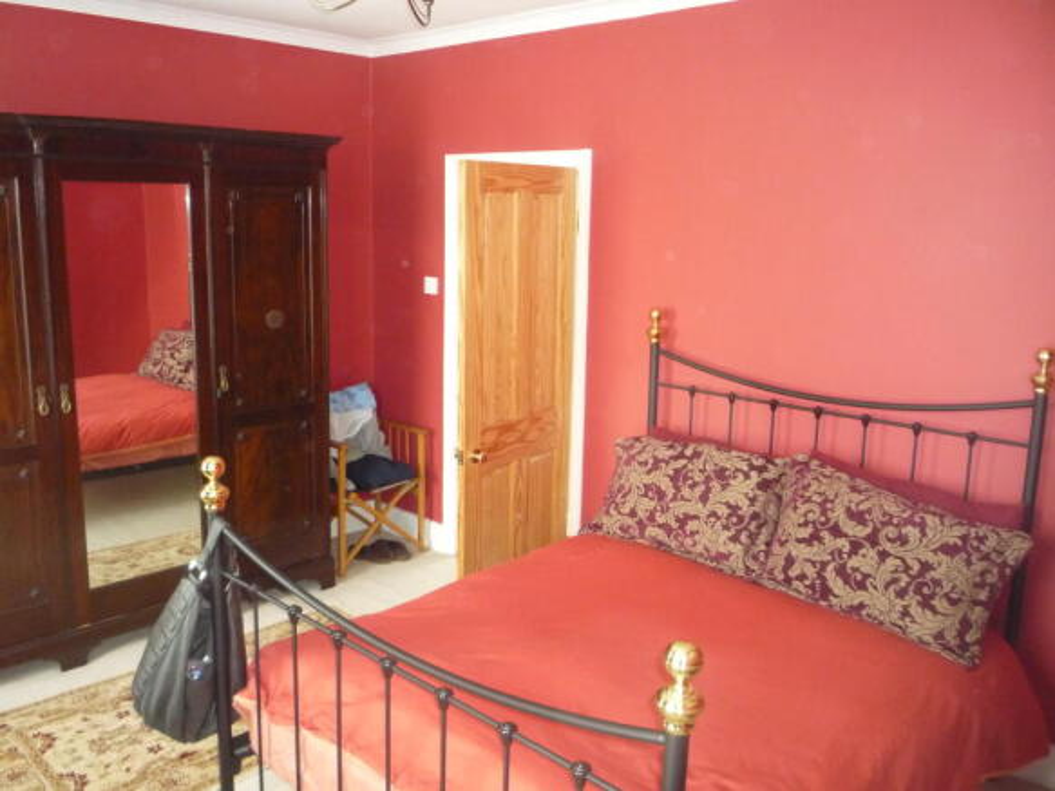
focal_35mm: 30
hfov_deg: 60.0
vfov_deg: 46.8
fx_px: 914
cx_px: 528
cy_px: 396
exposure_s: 1/30
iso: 500
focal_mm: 5.2
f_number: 3.3
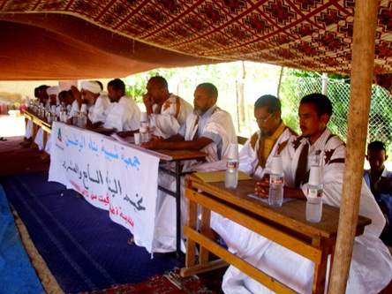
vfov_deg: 40.7
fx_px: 396
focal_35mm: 35
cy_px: 147
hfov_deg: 52.6
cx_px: 196
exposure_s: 1/98
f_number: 3
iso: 50
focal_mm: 6.2
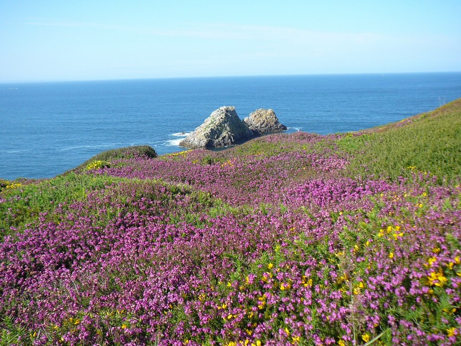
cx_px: 230
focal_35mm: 35
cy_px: 173
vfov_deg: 40.7
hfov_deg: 52.6
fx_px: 466
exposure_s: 1/800
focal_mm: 5.2
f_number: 2.8
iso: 80
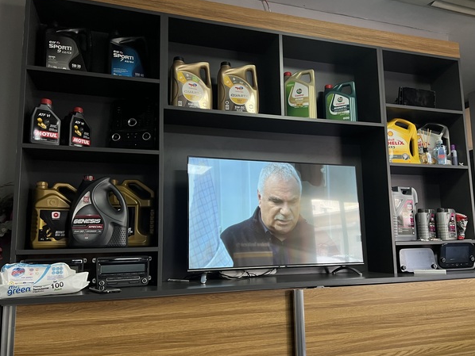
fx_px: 412
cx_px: 269
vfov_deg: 46.8
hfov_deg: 59.7
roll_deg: +1.4
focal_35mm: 30
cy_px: 182
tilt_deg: +8.5
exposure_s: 1/60
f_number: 1.5
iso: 100
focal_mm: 5.7
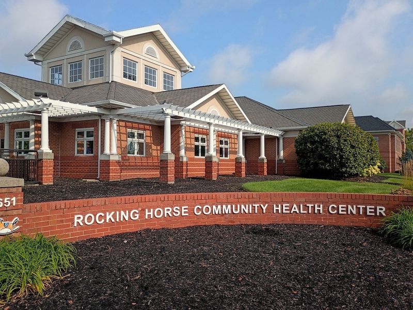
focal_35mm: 29
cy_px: 155
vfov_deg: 48.2
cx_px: 206
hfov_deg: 61.7
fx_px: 346
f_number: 1.8
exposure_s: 1/1225
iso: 100
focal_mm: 4.27
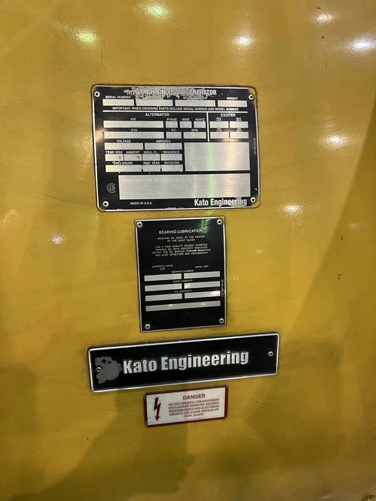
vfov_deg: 67.3
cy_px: 250
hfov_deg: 53.1
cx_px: 188
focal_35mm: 26
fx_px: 377
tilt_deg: -49.9
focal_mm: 5.7
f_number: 1.5
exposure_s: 1/60
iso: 100
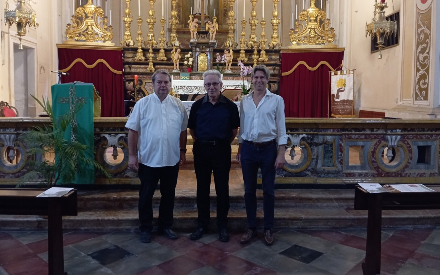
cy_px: 119
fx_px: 360
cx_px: 221
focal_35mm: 30
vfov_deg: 41.8
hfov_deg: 62.9
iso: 862
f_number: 1.8
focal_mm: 4.22
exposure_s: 1/33.3
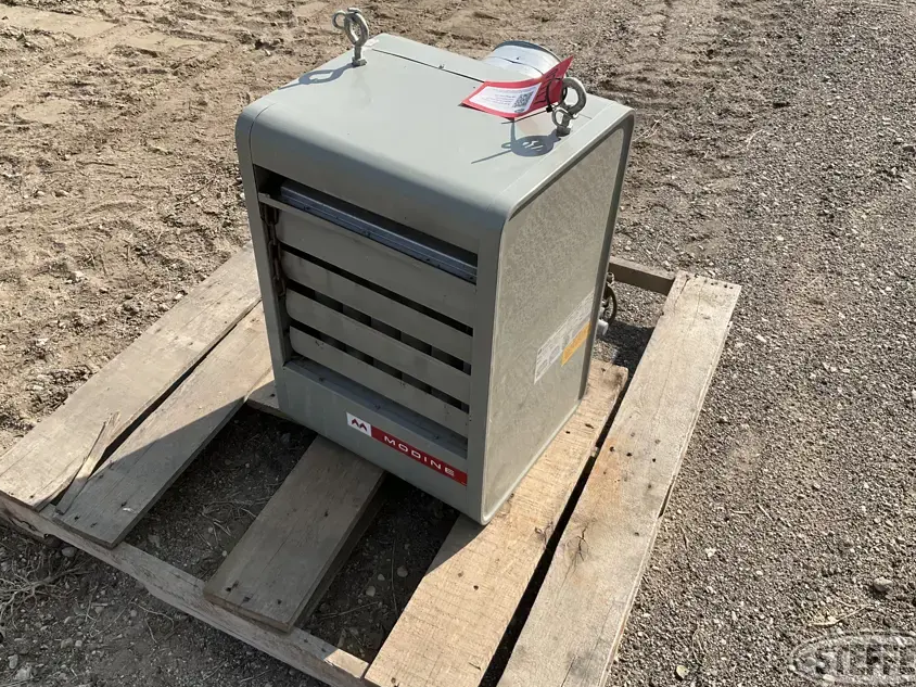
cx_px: 460
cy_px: 313
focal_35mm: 33
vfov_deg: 42.9
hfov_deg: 55.4
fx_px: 873
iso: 25
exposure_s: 1/1490
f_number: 1.8
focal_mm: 3
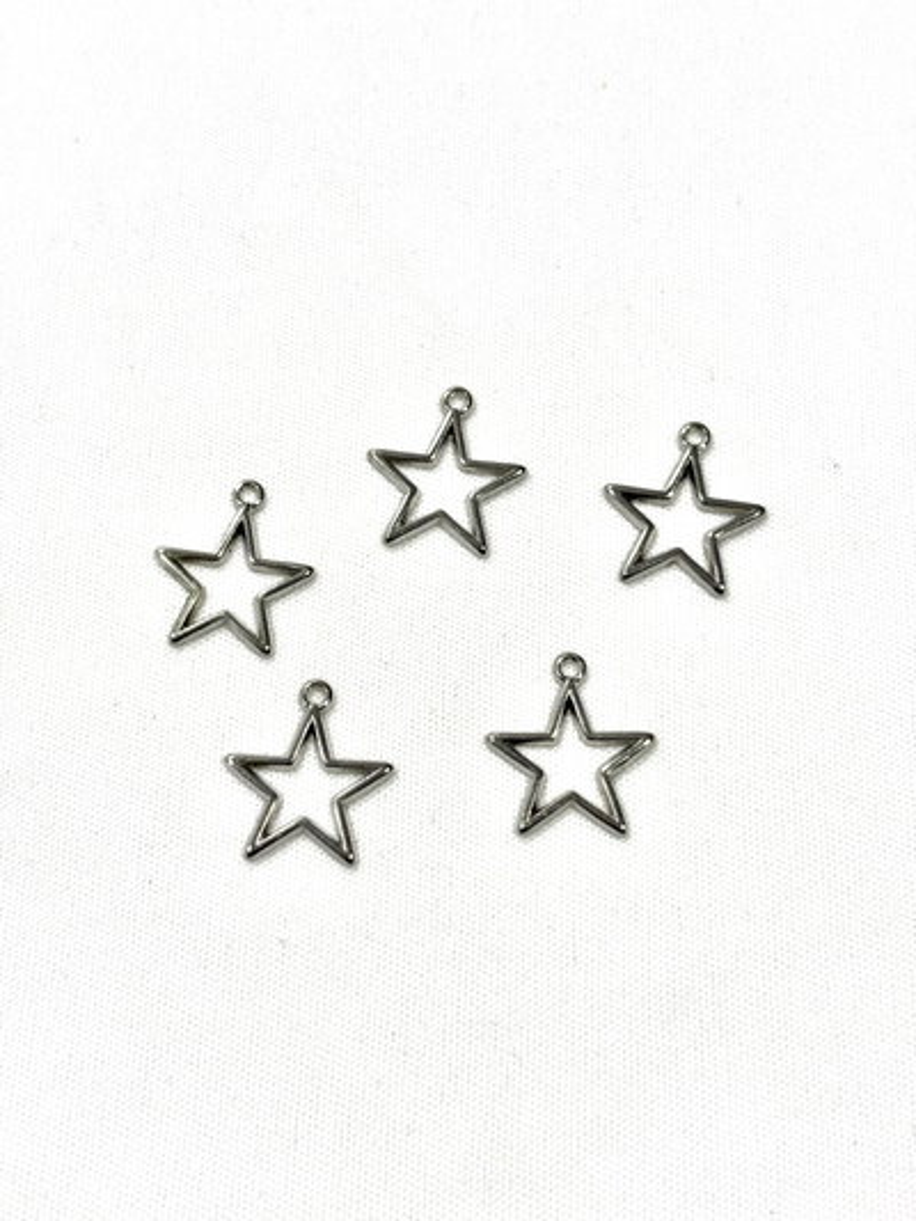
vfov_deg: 36.8
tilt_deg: -65.3
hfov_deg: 28.0
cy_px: 610
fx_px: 1834
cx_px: 458
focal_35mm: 52
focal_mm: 5.96
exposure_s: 1/50
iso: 32
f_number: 1.6
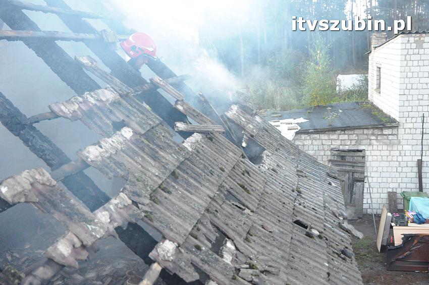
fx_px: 554
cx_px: 214
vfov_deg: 28.9
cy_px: 142
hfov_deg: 42.4
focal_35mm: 46
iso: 3200
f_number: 4.5
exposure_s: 1/80
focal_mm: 31
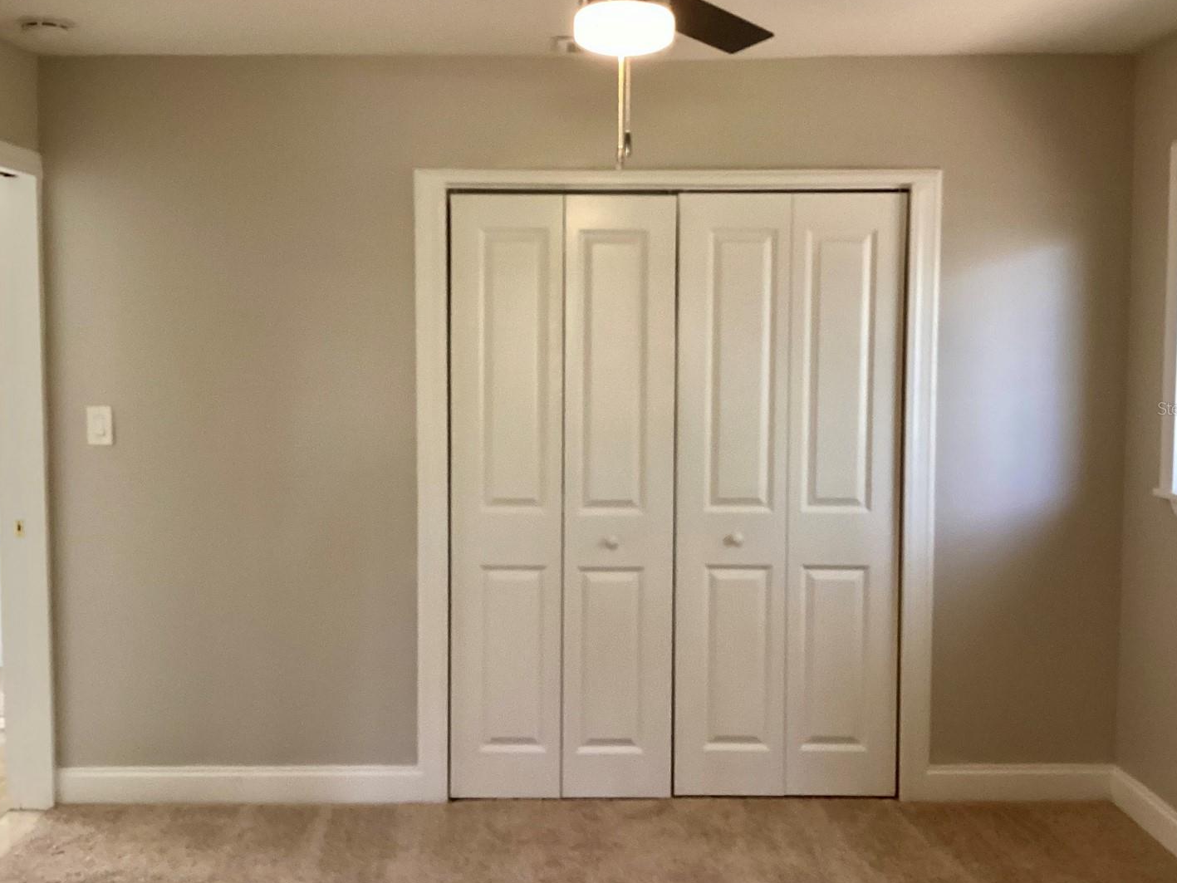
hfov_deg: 52.6
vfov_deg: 40.7
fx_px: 1190
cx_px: 571
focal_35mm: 35
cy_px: 408
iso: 200
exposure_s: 1/60
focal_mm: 3.3
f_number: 2.4
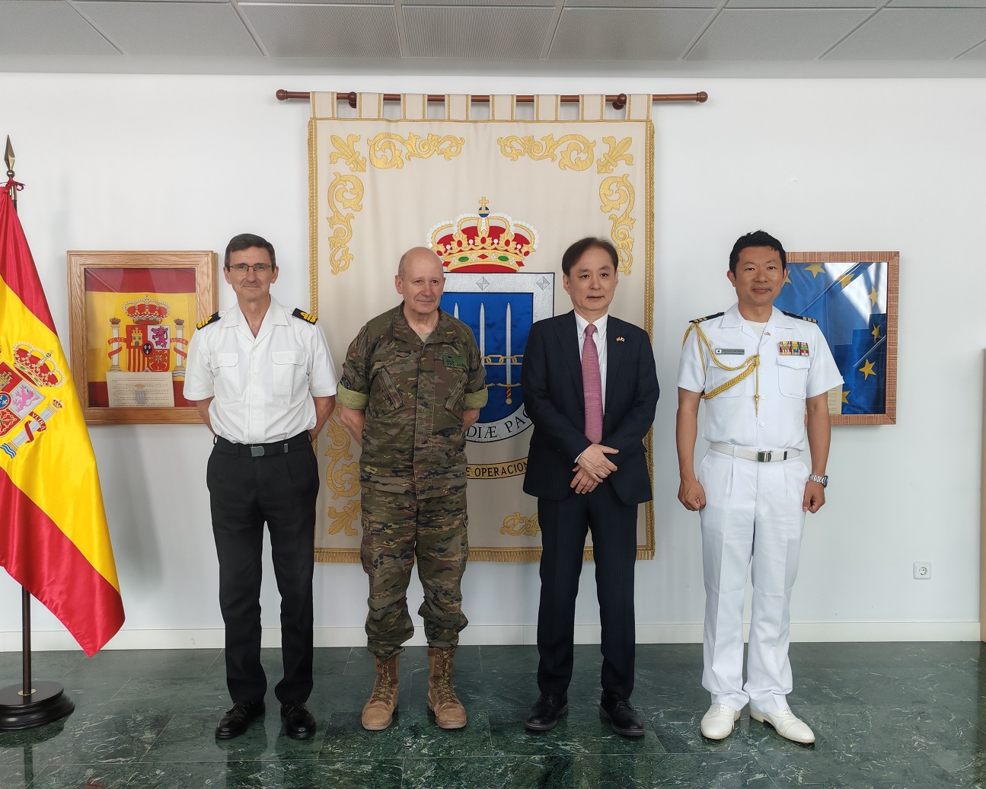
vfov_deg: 47.1
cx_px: 474
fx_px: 905
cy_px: 385
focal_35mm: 31
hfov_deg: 57.2
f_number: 1.95
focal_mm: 5.52
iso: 160
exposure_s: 1/100
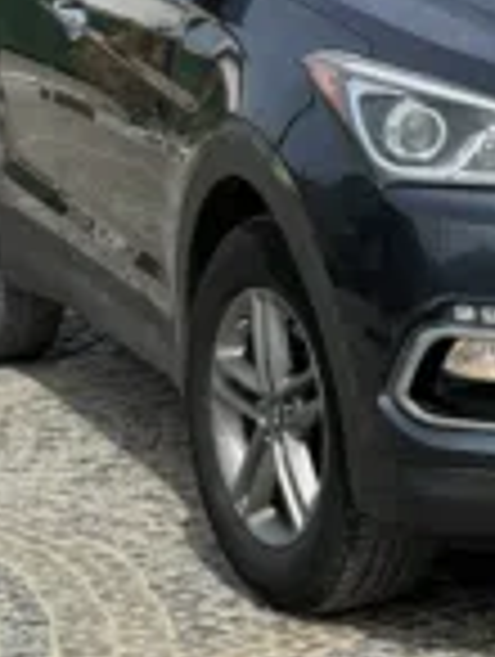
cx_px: 603
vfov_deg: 13.7
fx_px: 2700
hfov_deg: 10.3
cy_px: 36
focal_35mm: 142
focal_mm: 6
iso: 25
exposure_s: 1/1776
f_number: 2
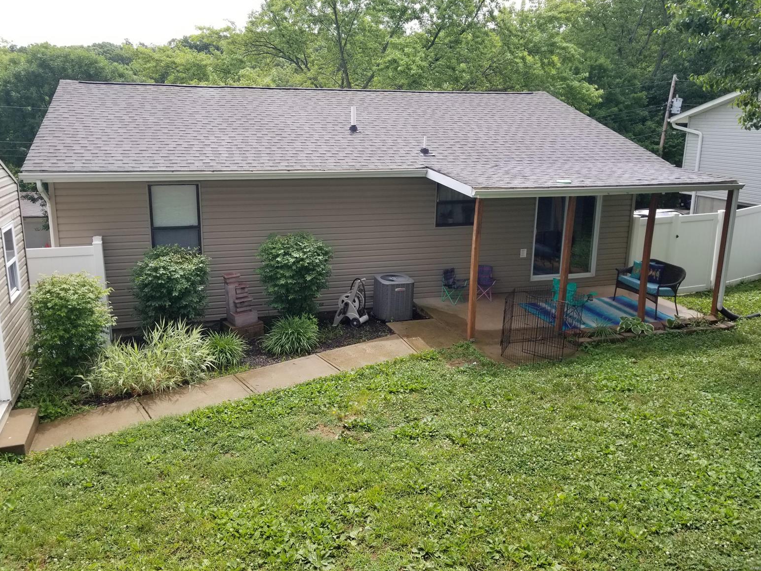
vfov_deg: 51.3
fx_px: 594
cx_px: 371
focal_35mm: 27
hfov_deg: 65.3
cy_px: 275
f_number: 1.7
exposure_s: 1/904
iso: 50
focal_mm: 4.25
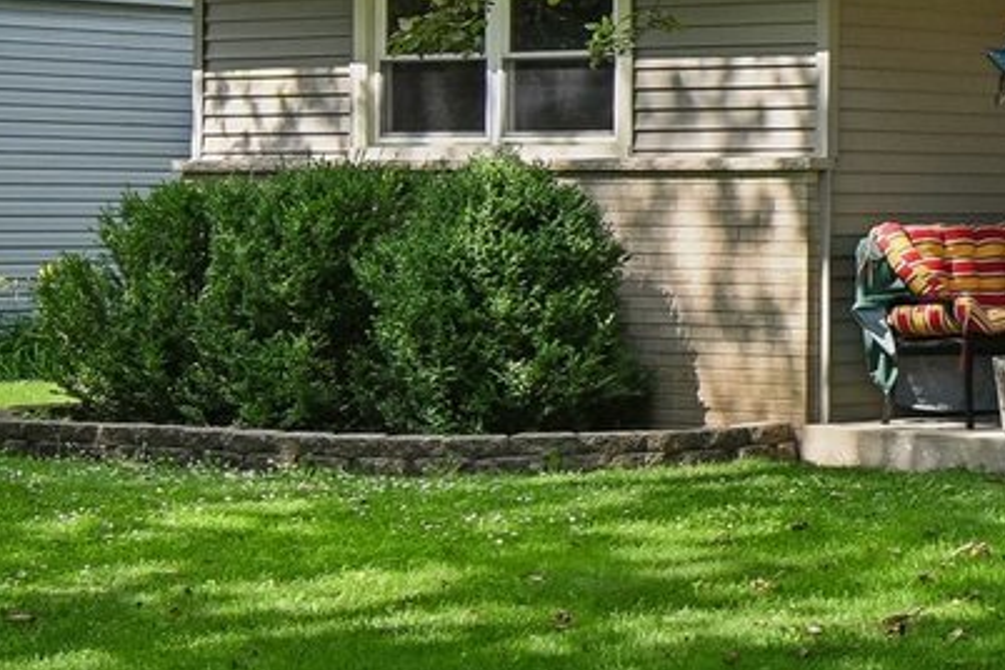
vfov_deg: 11.2
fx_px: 3378
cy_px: 40
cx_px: 1645
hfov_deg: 15.2
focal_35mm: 121
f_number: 8
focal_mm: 20
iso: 100
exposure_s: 1/80
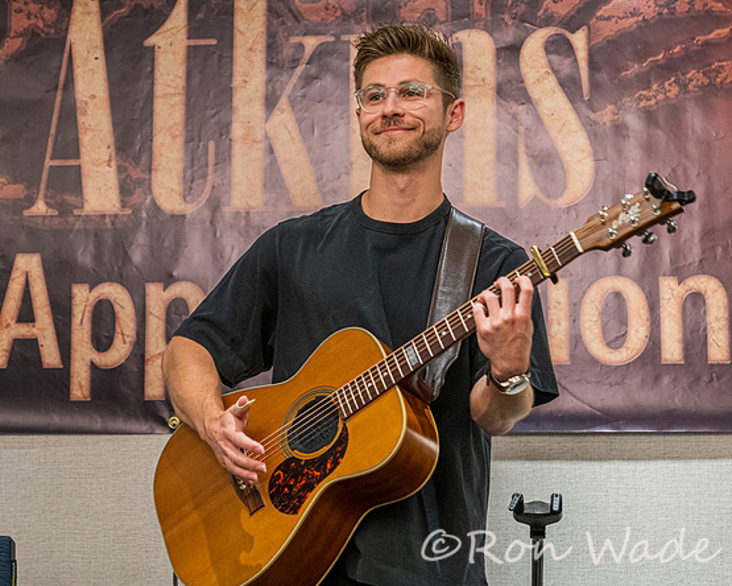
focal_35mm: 105
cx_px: 277
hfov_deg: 18.3
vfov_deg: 14.6
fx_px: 2275
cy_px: 200
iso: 2500
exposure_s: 1/160
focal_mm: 70
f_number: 4
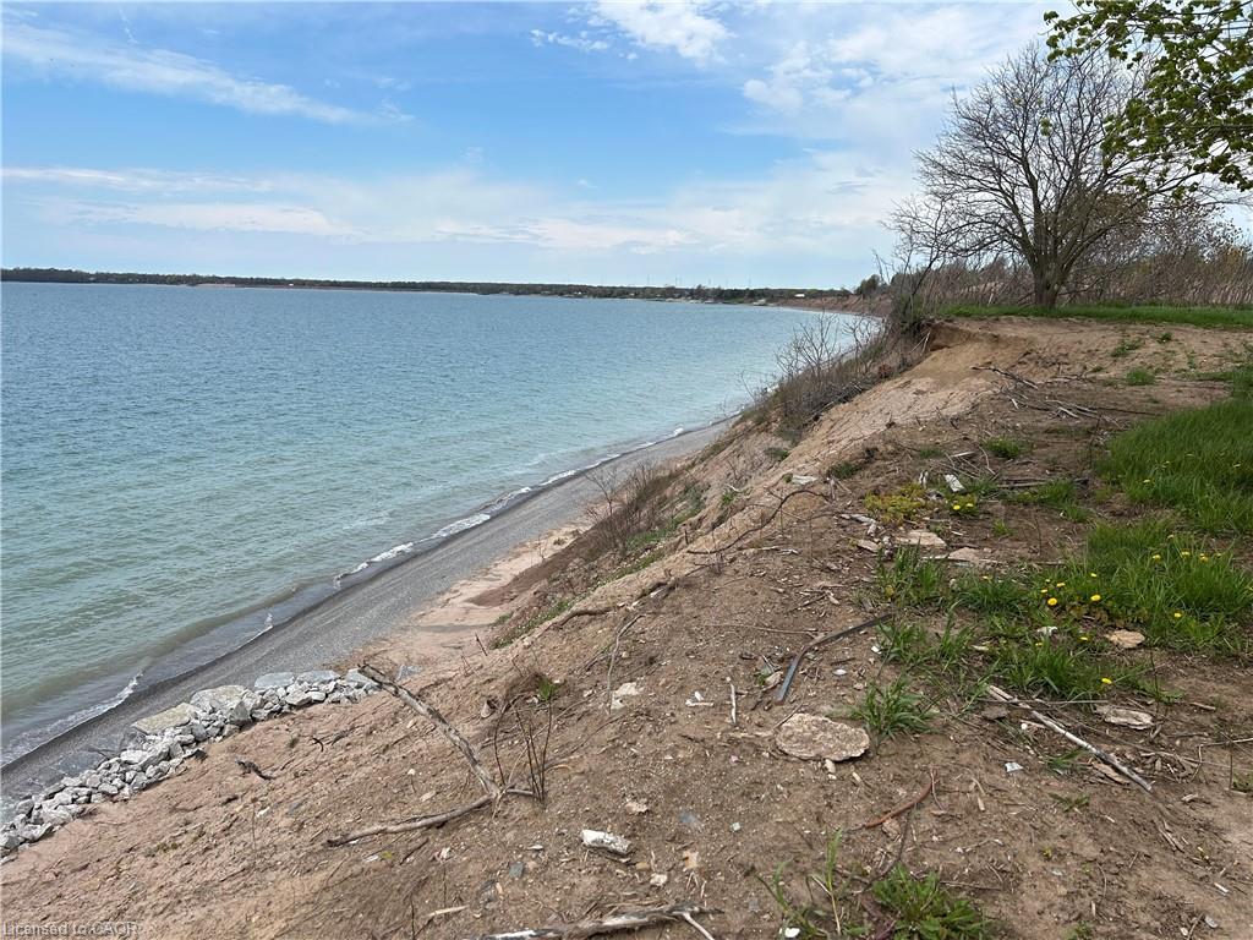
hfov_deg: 67.3
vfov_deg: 53.1
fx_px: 941
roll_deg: -1.9
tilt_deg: -11.9
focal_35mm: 26
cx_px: 626
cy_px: 470
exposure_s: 1/3831
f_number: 1.5
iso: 50
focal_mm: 5.7
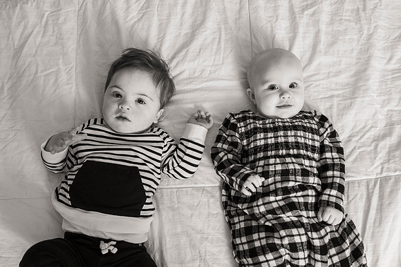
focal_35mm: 41
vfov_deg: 33.0
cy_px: 125
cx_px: 214
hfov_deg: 47.8
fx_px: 452
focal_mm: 38
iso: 400
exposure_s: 1/200
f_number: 5.6
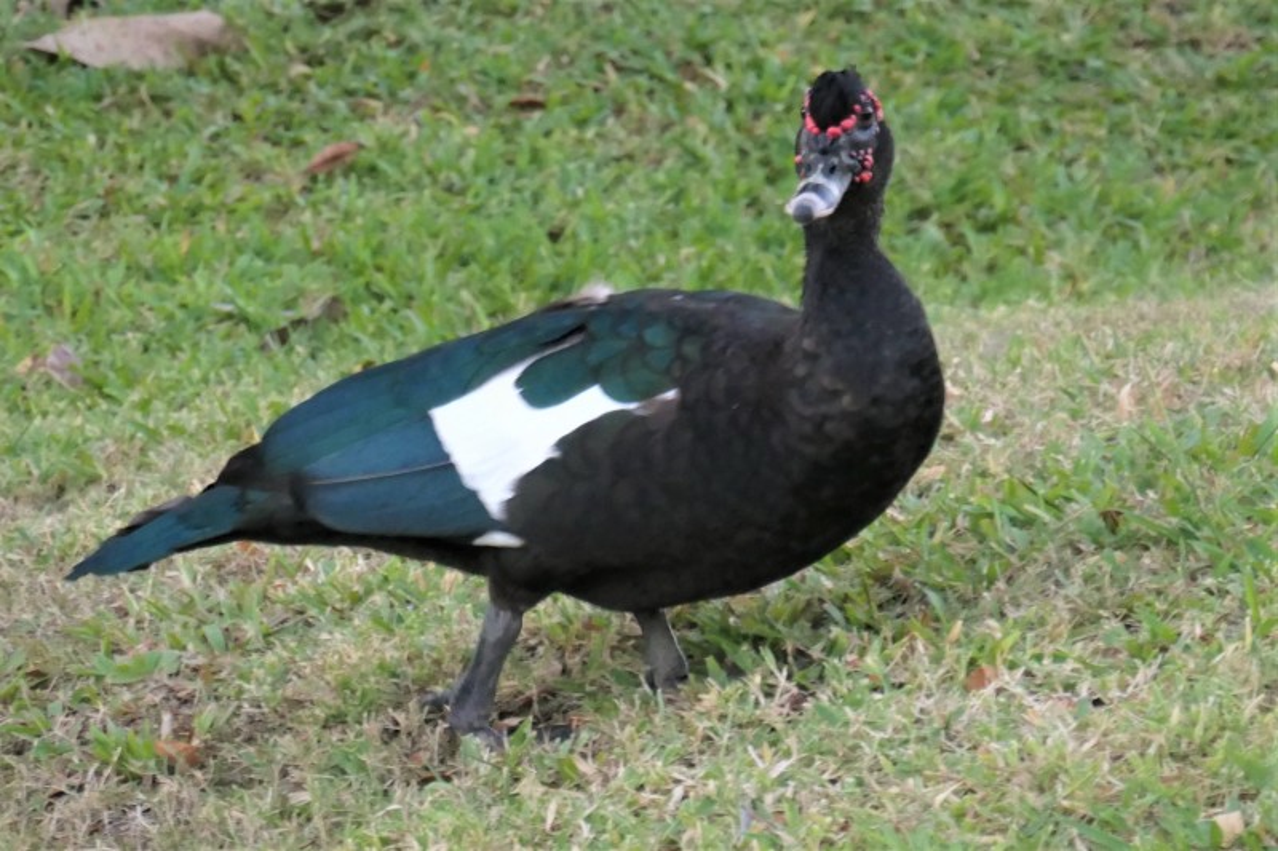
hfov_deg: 10.0
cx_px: 639
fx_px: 7276
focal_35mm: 205
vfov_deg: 6.7
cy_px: 426
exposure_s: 1/15
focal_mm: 75.2
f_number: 6.1
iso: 1600
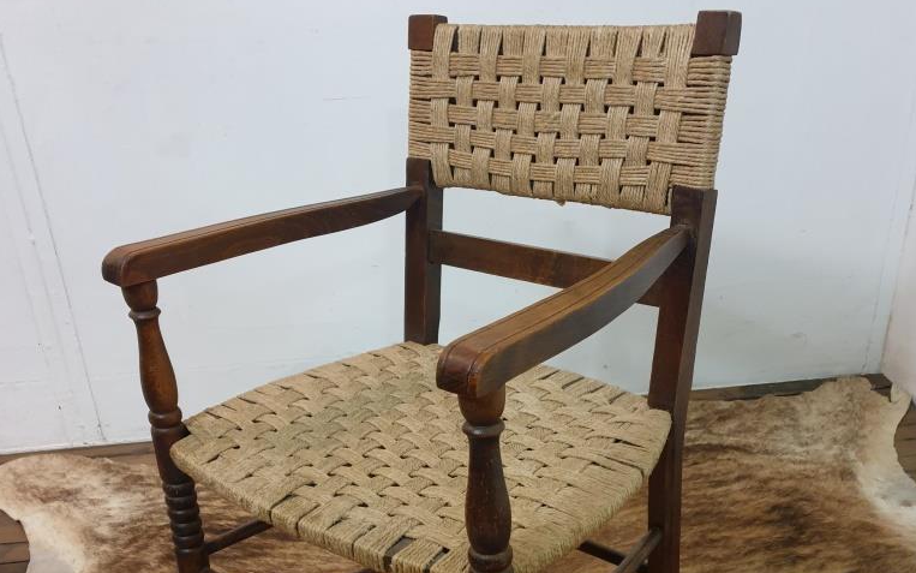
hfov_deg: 52.7
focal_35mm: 37
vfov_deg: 33.1
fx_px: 924
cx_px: 457
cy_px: 488
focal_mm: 4.3
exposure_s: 1/25
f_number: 1.5
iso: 250
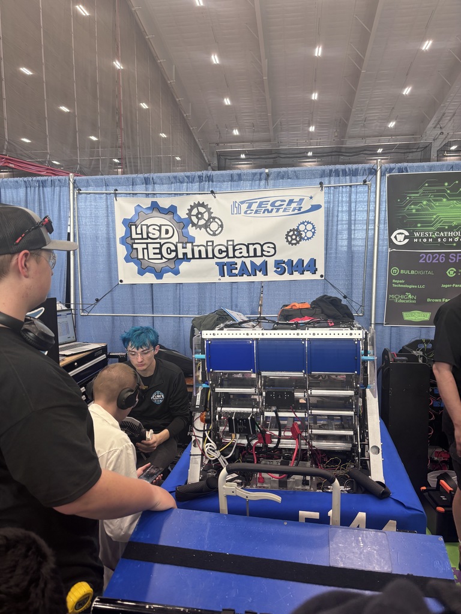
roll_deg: -0.2
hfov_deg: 53.1
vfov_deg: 67.3
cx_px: 230
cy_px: 307
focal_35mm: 26
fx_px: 462
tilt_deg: -7.6
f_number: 1.6
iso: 100
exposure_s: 1/120
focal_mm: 5.96
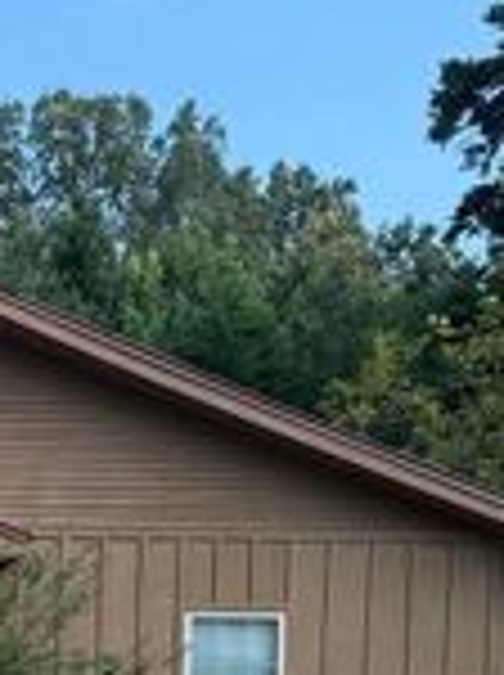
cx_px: -76
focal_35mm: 107
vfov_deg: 17.0
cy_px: 938
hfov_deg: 13.5
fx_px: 2083
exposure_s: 1/1361
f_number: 1.78
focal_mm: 6.76
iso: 80
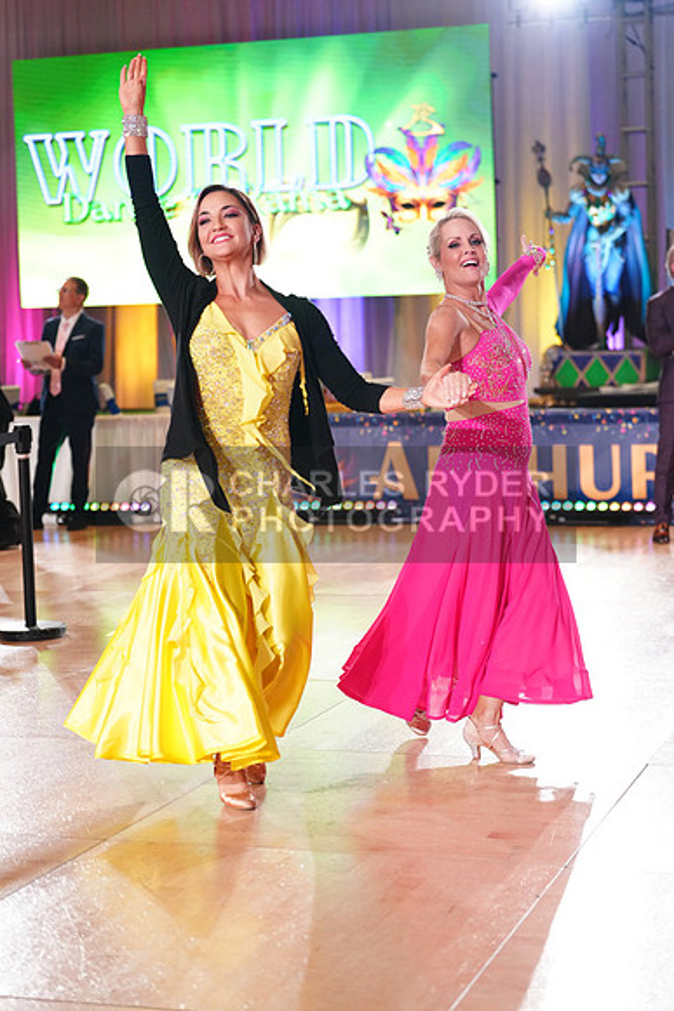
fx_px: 1965
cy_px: 506
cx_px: 337
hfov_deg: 19.5
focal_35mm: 70
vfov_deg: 28.8
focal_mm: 70
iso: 2500
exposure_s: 1/640
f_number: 2.8
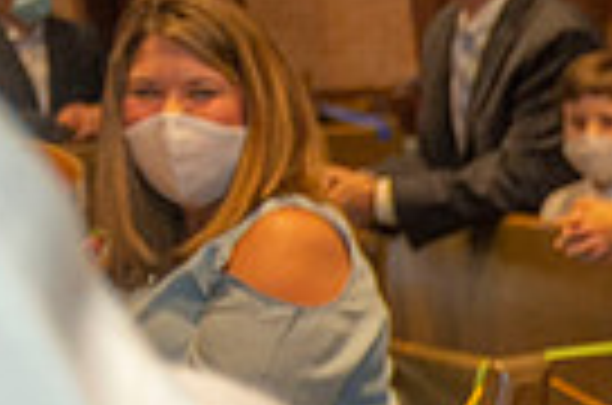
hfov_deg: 11.1
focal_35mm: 171
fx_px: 2900
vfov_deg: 7.9
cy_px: 558
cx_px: 1166
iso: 1600
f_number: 4.5
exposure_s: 1/125
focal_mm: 40
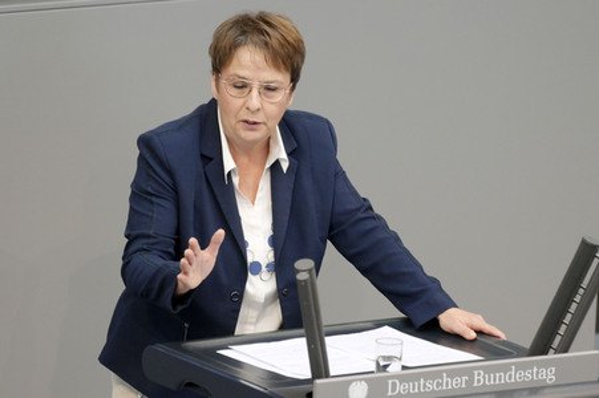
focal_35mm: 410
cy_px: 199
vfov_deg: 3.3
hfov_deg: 5.0
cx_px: 300
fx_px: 6817
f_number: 5.6
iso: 8000
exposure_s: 1/320
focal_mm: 410
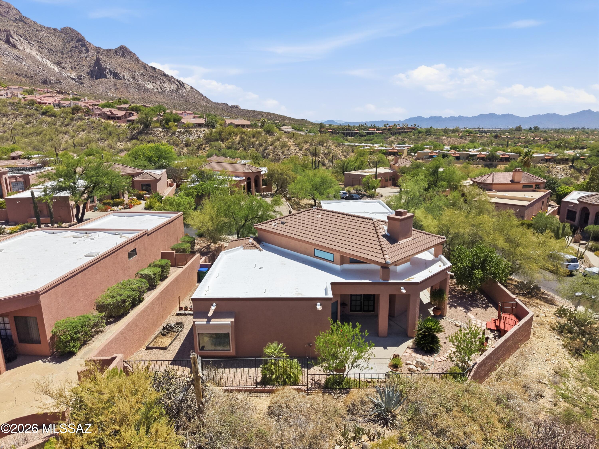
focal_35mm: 24
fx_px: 415
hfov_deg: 71.6
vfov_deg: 56.8
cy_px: 224
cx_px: 300
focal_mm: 8.7
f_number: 1.8
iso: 330
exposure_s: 1/8000
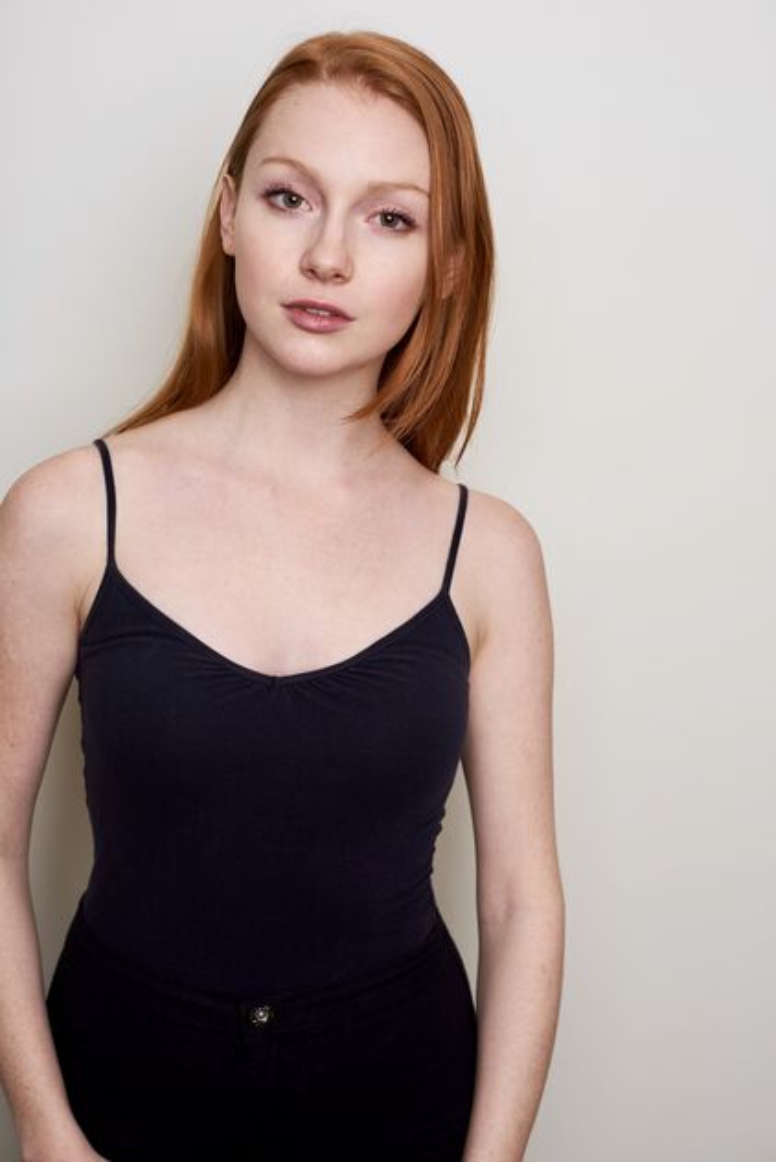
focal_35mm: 50
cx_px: 388
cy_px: 581
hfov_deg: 27.0
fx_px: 1615
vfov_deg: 39.6
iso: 63
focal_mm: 50
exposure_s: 1/160
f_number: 6.3
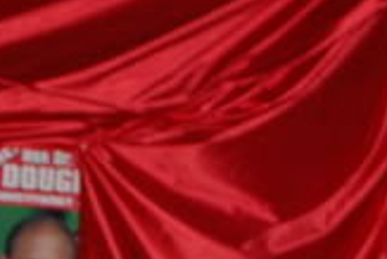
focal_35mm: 282
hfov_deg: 7.2
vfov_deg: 4.9
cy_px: 138
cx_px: 515
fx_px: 3034
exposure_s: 1/60
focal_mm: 48
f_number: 5.6
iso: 400
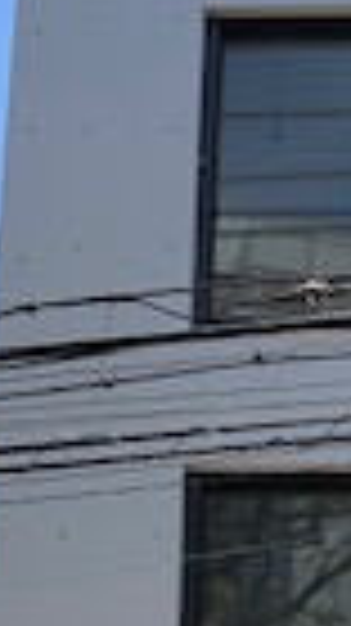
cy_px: 901
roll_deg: +1.7
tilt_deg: +19.7
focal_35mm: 140
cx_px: 513
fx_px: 2321
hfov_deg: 8.5
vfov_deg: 14.5
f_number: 1.8
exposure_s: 1/466
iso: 20
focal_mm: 3.99
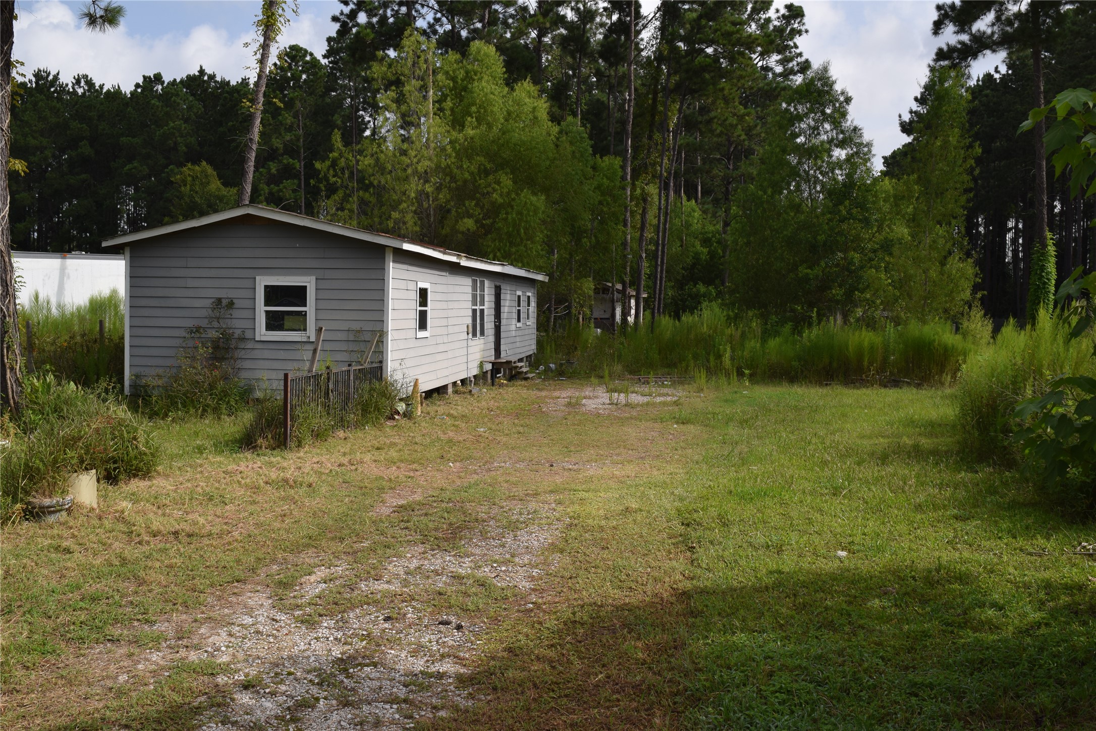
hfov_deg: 53.1
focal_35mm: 36
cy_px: 366
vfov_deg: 36.9
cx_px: 548
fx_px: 1096
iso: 200
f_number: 9
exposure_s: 1/320
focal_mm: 24
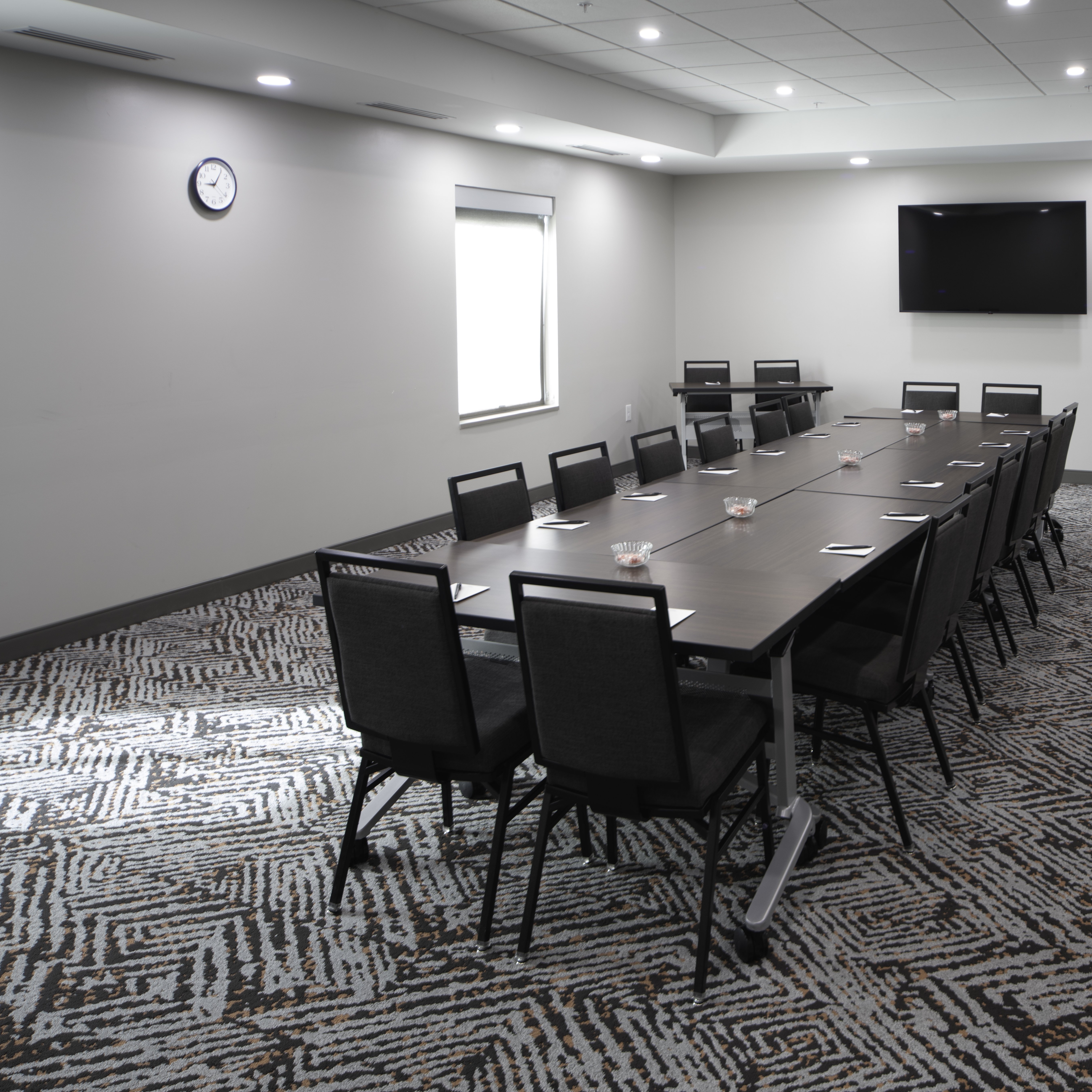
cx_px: 763
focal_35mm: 31
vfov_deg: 52.5
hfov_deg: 51.1
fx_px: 1106
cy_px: 546
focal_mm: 24
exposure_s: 1/1.67
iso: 100
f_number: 5.6
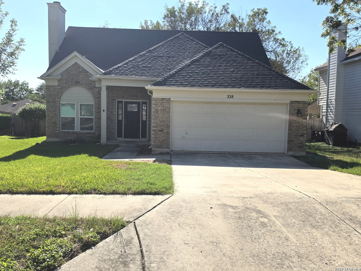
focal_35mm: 23
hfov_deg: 73.9
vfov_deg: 58.9
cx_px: 180
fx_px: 240
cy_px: 136
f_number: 1.4
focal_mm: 6.5
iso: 50
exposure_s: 1/7939
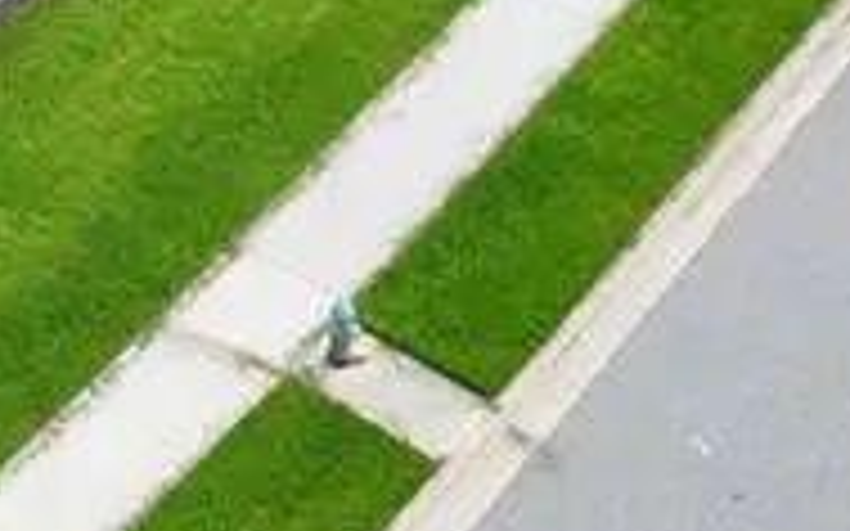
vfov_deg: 8.6
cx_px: -90
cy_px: -765
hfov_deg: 14.8
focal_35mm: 138
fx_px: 3196
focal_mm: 6.72
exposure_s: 1/2500
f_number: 1.7
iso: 150
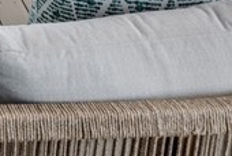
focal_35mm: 102
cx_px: -153
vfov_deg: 9.9
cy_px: -321
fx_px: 658
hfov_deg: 17.2
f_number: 9
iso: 200
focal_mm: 16
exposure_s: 1/13
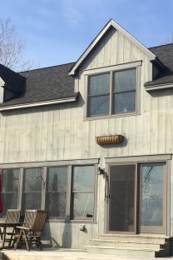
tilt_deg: +7.8
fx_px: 404
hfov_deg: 24.2
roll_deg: -2.2
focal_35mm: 56
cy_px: 176
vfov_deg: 35.2
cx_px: 87
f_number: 2.2
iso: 32
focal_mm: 4.15
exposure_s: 1/1464
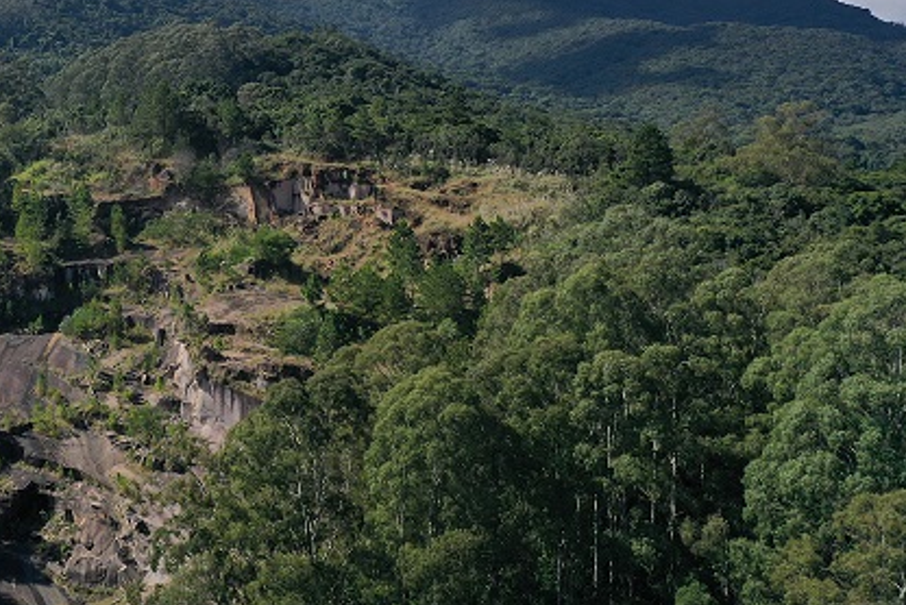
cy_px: 209
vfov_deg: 29.1
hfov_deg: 41.1
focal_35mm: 46
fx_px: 1158
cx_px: 192
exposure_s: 1/800
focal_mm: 10.26
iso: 100
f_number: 6.3
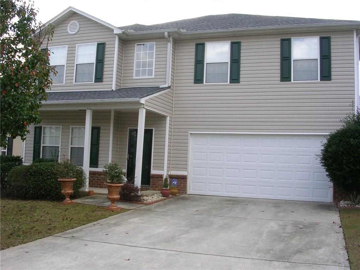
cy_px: 135
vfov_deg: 37.7
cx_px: 180
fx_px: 395
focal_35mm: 38
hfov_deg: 49.0
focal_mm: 5.8
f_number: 5.6
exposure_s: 1/130
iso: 50
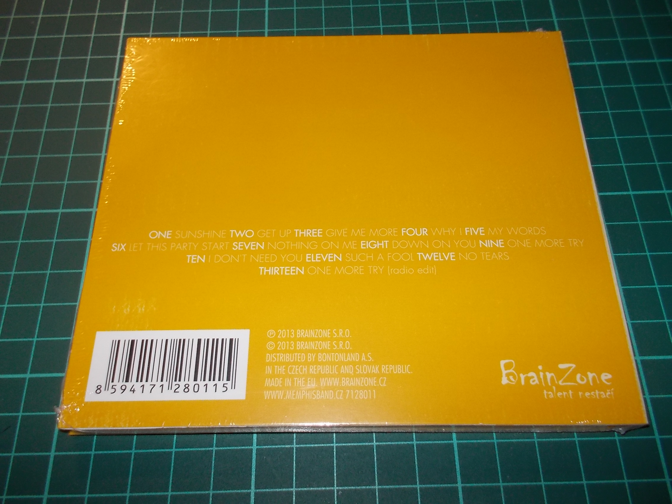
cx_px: 336
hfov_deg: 61.7
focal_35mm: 29
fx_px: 563
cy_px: 252
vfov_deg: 48.2
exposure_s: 1/30
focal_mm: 4.1
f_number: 3.3
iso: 200
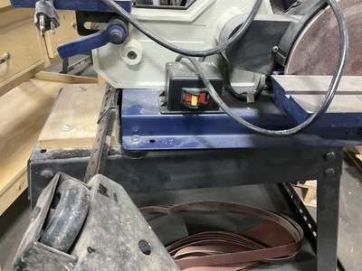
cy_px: 136
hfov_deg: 61.7
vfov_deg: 48.2
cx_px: 181
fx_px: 303
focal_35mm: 29
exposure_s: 1/30
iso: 320
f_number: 1.8
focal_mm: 3
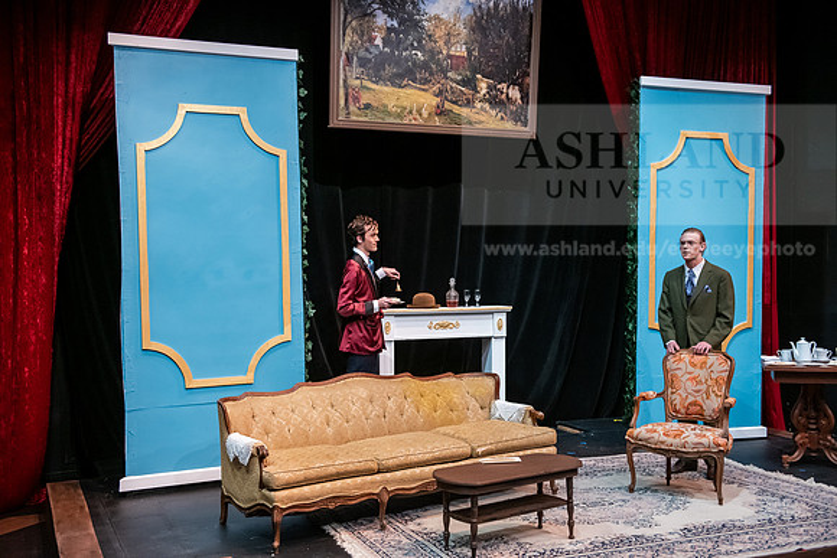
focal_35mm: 42
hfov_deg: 46.4
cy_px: 279
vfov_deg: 31.9
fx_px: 977
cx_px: 418
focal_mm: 42
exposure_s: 1/200
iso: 3200
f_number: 3.2
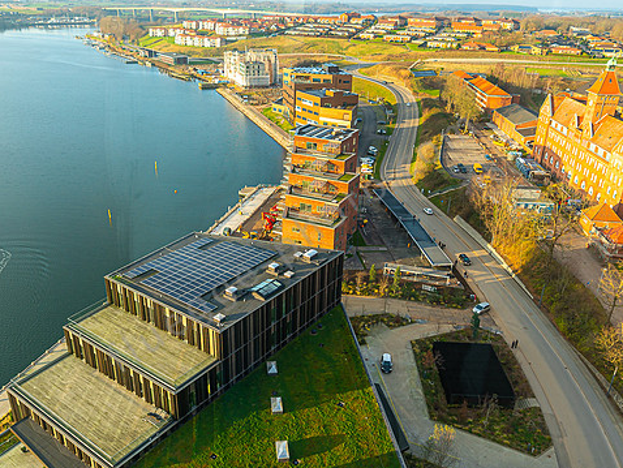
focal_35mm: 28
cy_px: 239
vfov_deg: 49.8
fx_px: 504
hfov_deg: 63.4
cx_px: 293
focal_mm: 16
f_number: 2.8
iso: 160
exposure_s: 1/500
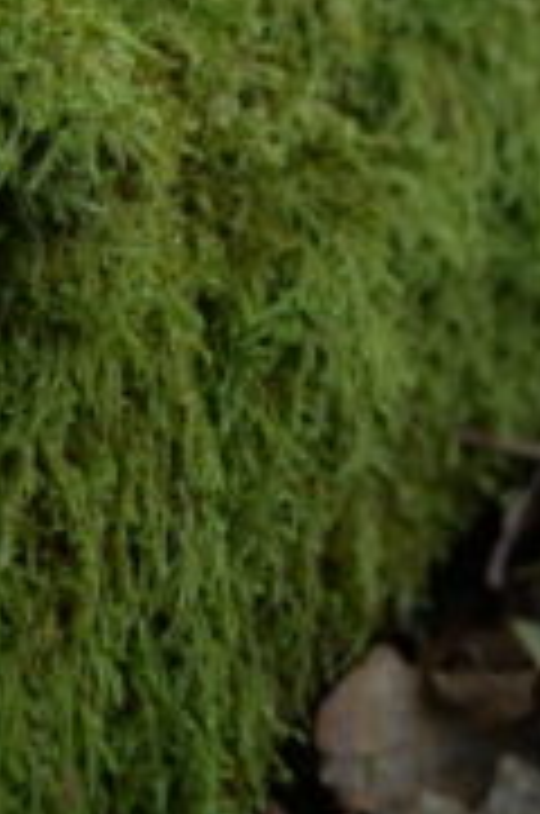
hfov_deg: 7.2
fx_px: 4156
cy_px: -875
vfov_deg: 10.2
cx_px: -459
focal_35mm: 184
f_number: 1.7
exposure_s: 1/160
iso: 400
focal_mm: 20
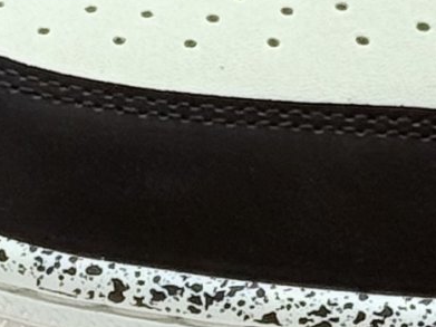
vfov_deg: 11.2
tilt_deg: -20.3
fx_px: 1649
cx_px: -34
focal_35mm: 131
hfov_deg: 14.7
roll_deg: +1.1
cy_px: 10
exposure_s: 1/615
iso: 64
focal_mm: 6.76
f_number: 1.78
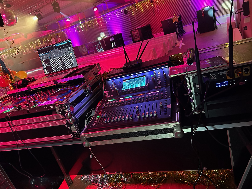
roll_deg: +17.1
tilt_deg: -19.3
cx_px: 126
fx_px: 189
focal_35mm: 26
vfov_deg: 53.1
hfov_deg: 67.3
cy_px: 94
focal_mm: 5.7
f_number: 1.5
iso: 640
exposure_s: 1/37
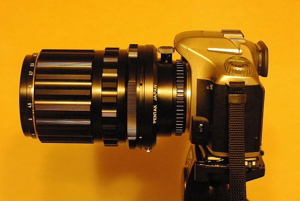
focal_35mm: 64
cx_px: 150
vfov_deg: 21.1
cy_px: 100
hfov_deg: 31.2
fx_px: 538
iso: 1600
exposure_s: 1/30
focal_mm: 43
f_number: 3.5
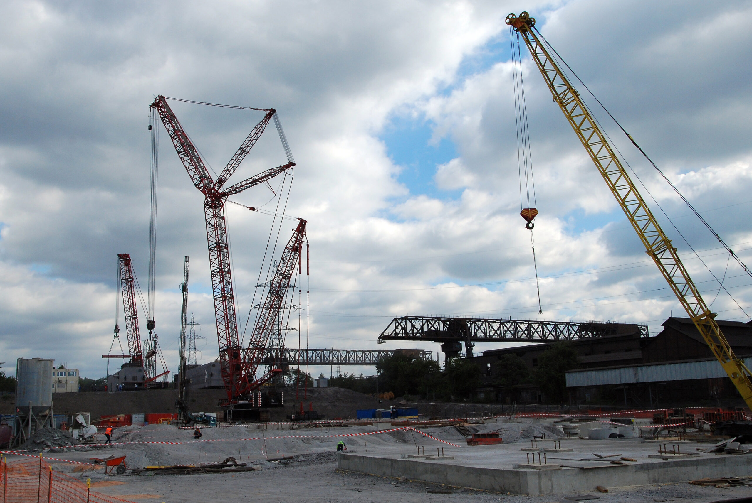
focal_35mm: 33
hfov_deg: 57.2
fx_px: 690
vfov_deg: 40.1
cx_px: 376
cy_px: 252
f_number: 11
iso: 400
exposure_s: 1/500
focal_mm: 22
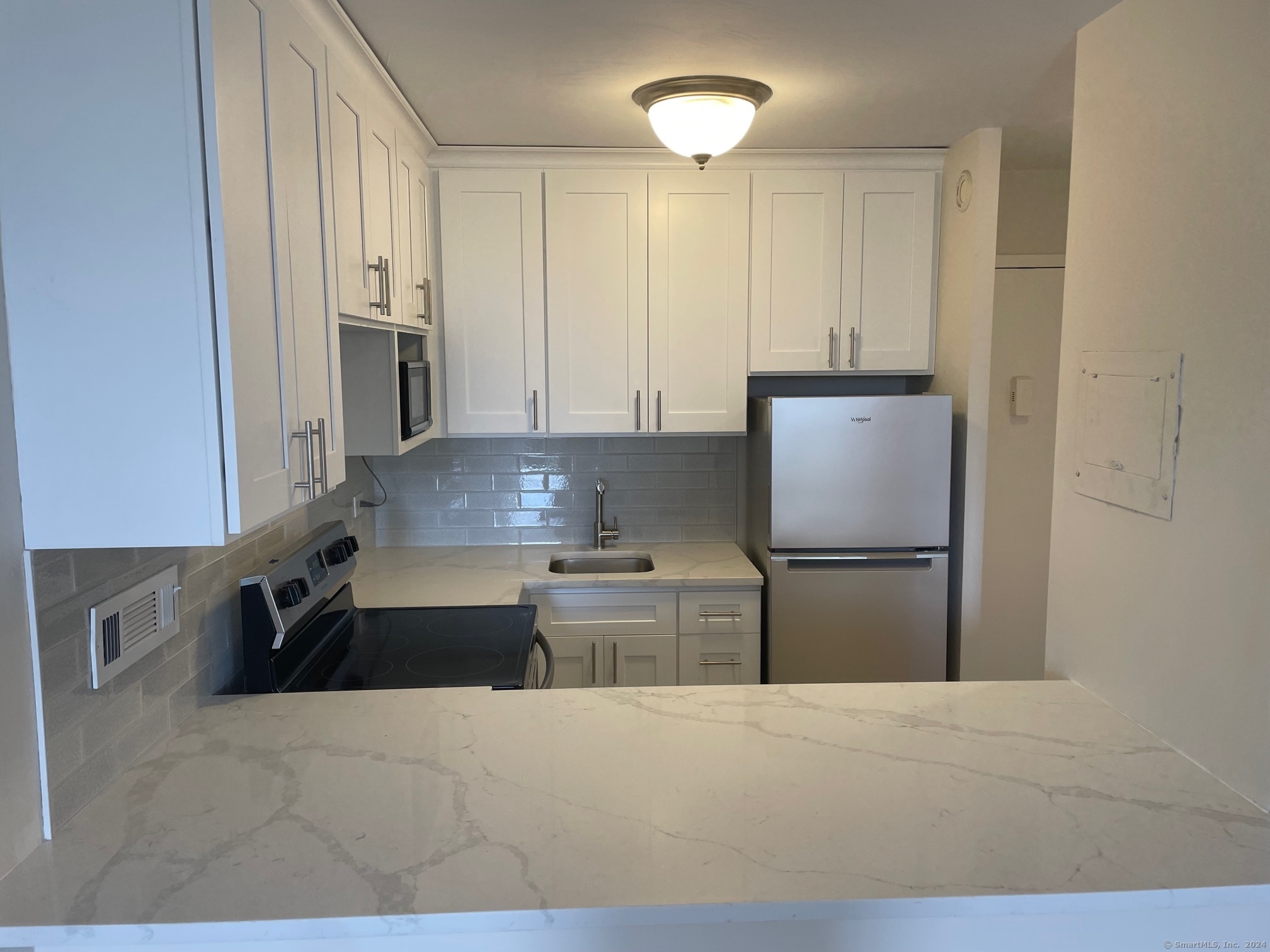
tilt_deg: -6.8
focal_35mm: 26
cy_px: 476
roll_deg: +0.7
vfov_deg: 53.1
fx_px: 954
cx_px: 635
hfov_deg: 67.3
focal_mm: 4.2
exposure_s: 1/120
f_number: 1.6
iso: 80
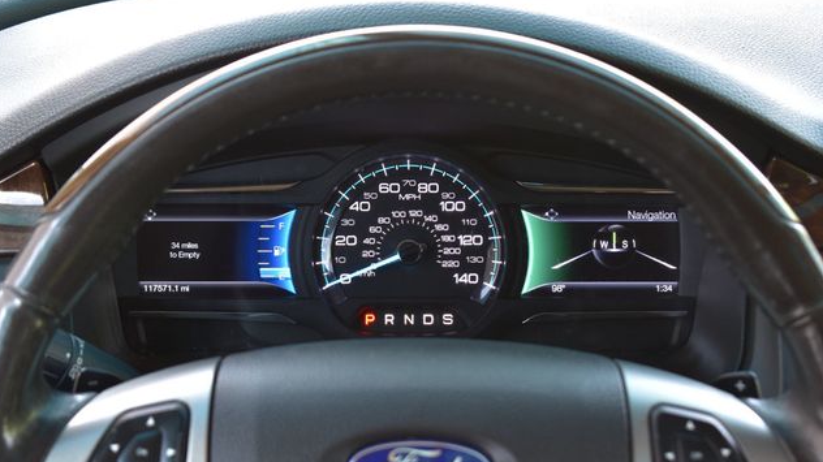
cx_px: 408
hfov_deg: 24.3
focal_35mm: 88
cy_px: 229
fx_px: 1910
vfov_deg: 13.8
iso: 500
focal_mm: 55
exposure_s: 1/15
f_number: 6.3
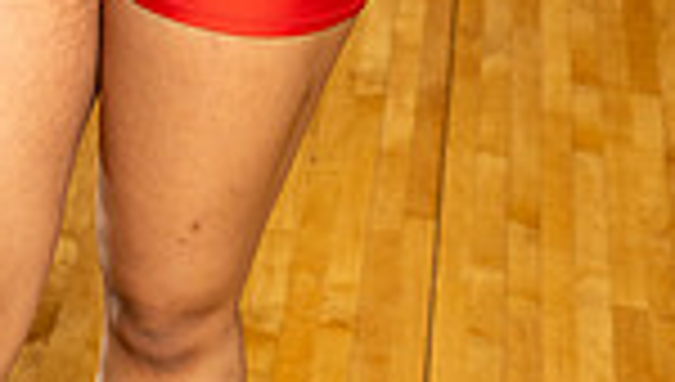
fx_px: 2923
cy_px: -521
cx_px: 76
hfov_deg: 13.1
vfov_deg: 7.1
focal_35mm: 163
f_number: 5.6
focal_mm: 52
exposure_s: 1/250
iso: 500
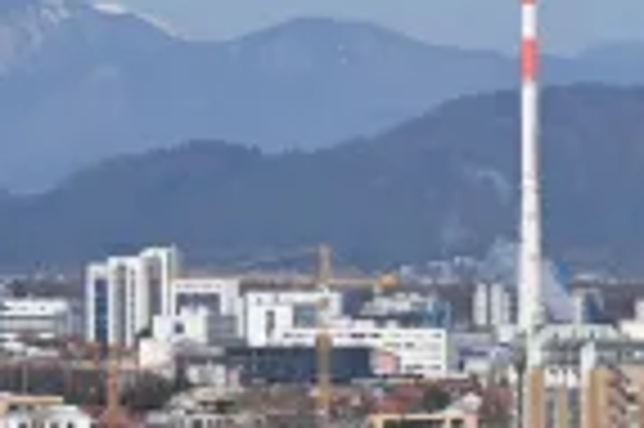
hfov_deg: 5.5
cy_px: 442
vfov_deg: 3.7
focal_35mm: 374
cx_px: 1036
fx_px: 6683
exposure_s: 1/100
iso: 100
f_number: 20
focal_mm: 89
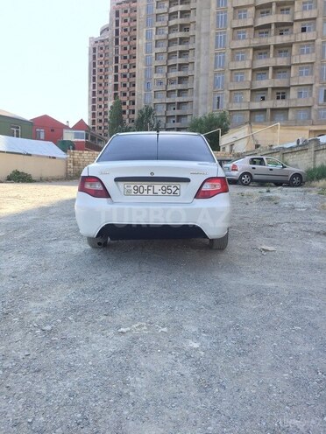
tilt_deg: -3.3
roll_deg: -2.0
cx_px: 163
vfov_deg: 61.7
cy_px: 217
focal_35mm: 29
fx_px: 364
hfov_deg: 48.2
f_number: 2.2
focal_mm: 4.15
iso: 32
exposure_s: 1/444
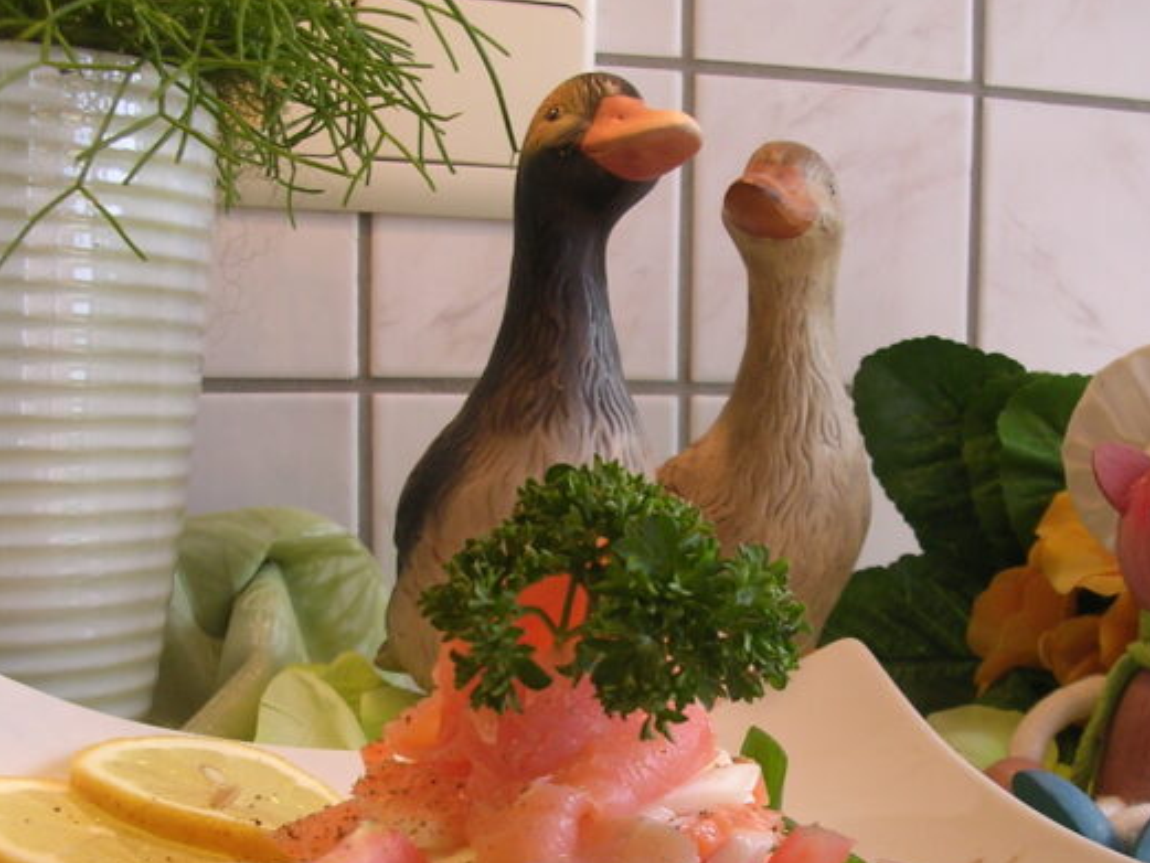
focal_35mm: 56
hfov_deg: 34.3
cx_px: 629
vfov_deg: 25.9
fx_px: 1861
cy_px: 609
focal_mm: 5.8
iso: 100
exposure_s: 1/93.5
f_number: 2.8
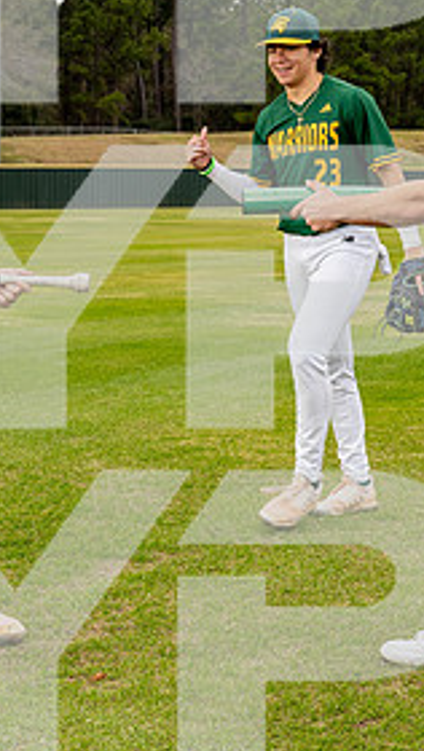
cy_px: 288
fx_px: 1735
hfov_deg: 13.9
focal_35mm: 87
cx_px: 134
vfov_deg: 24.4
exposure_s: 1/250
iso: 400
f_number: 5.6
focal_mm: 40
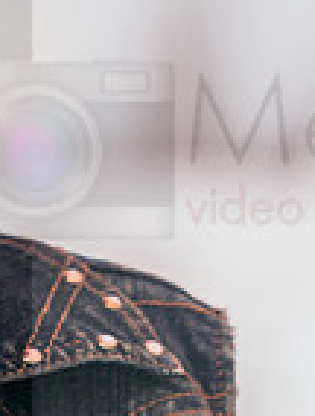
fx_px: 9398
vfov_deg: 2.5
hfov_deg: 1.9
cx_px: 35
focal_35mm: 778
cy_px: 147
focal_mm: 200
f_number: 4
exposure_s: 1/200
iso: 800
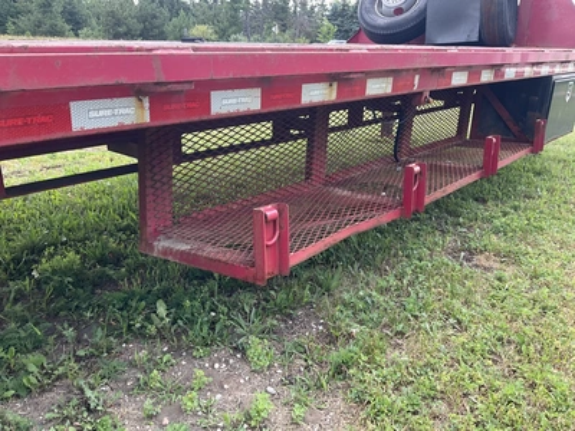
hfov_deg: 61.7
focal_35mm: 29
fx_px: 482
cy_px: 216
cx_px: 288
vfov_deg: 48.2
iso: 20
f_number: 1.8
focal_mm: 3
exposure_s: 1/169
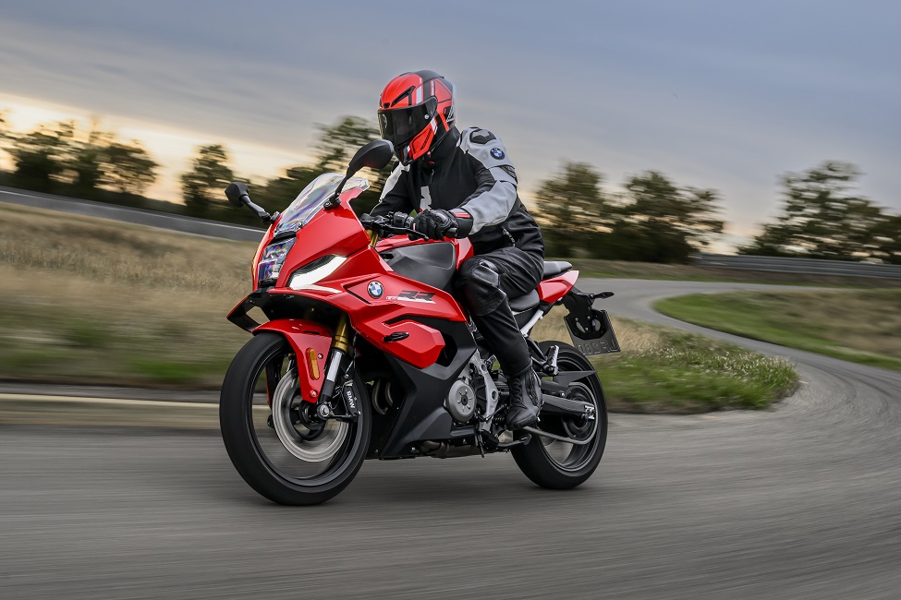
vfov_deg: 28.1
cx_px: 454
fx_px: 1201
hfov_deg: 41.1
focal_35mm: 48
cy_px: 323
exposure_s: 1/25
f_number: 10
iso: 200
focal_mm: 39
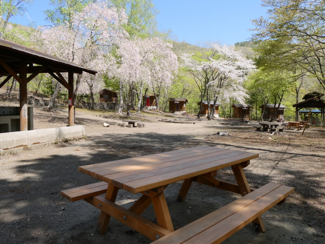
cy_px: 122
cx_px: 162
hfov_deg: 71.6
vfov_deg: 56.8
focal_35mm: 24
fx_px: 225
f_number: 3.3
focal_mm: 4.3
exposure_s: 1/320
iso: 80
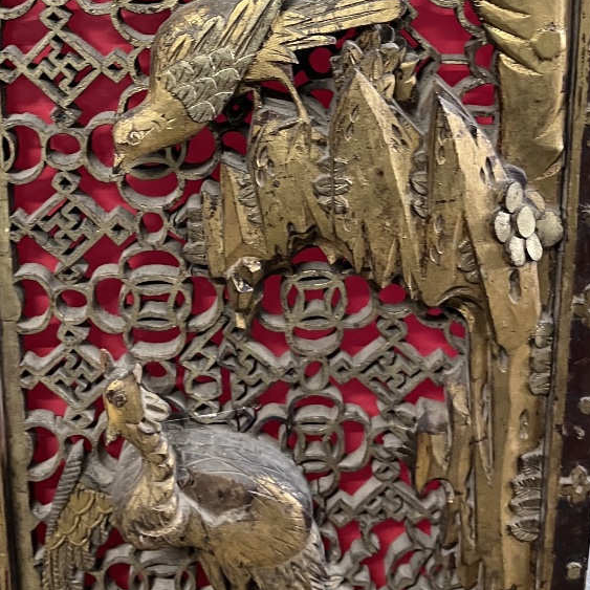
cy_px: 14
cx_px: 254
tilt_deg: -20.0
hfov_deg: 34.6
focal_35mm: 49
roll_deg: +3.8
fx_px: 945
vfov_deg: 32.2
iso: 250
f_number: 1.6
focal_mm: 5.1
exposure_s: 1/50
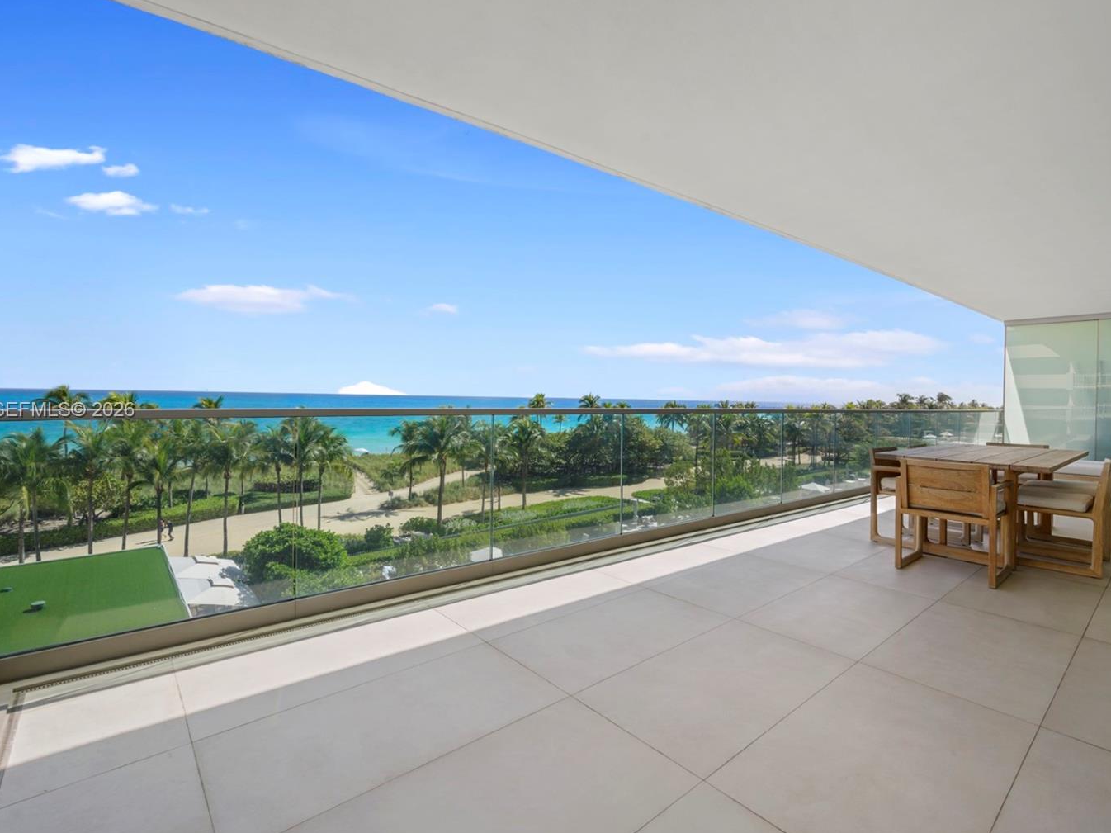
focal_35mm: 16
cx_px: 538
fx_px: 513
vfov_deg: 78.1
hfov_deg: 94.5
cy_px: 411
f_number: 11
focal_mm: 14
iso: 100
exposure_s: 1/80
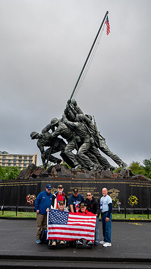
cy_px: 141
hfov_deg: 32.8
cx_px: 80
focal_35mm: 36
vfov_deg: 55.3
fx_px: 257
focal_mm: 32
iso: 125
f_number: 6.3
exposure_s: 1/100
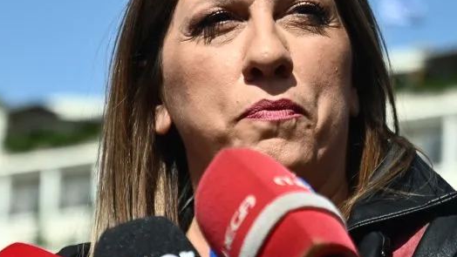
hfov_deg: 11.4
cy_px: 112
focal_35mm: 189
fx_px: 2291
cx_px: 152
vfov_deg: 6.4
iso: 400
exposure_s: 1/5000
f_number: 4
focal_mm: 70
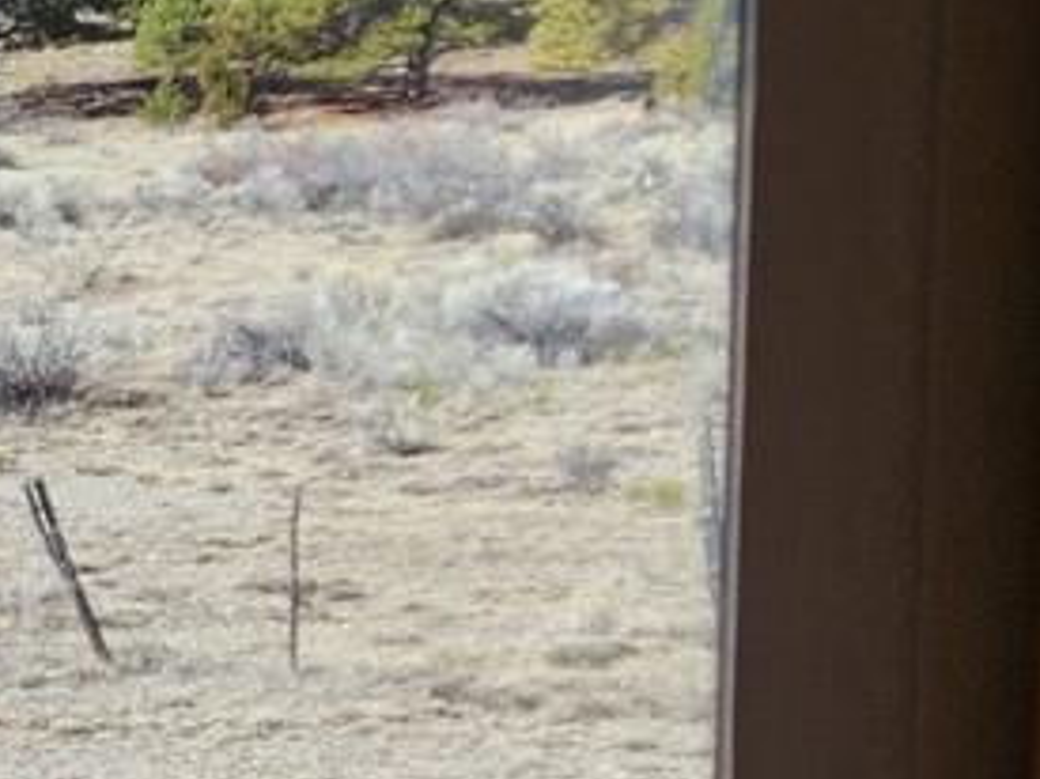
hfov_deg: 12.5
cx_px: -1195
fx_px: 4024
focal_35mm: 134
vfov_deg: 10.9
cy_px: 900
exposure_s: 1/388
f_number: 1.8
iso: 20
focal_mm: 5.4
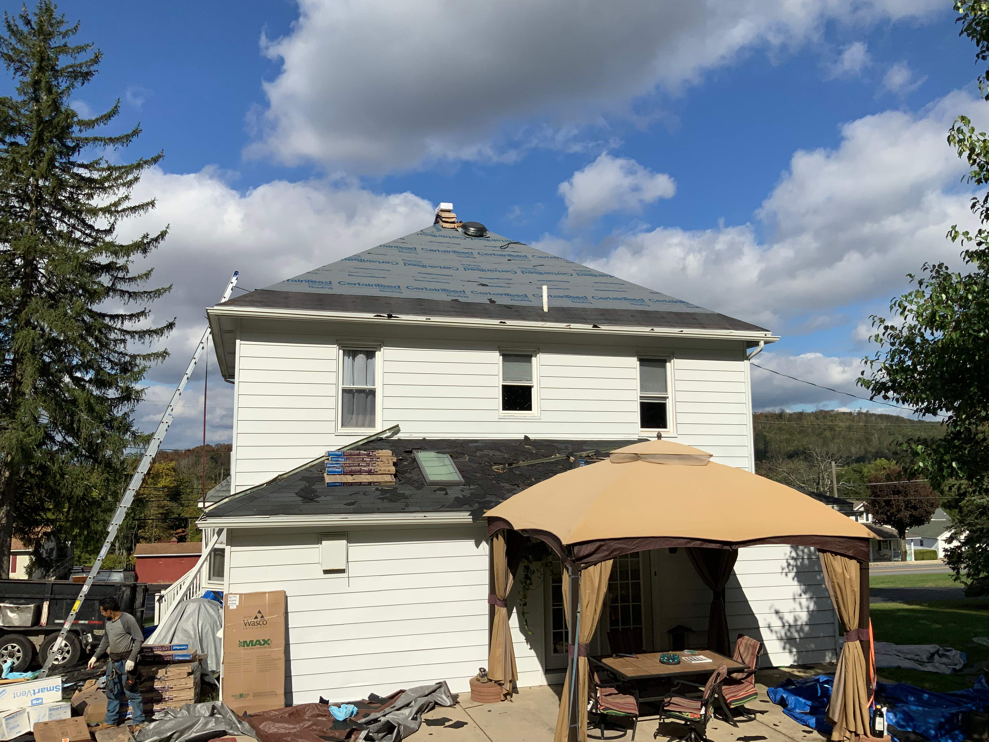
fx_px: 829
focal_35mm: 29
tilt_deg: +7.1
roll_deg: +0.8
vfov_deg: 48.2
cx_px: 494
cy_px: 371
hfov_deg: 61.7
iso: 20
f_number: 1.8
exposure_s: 1/4785
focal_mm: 3
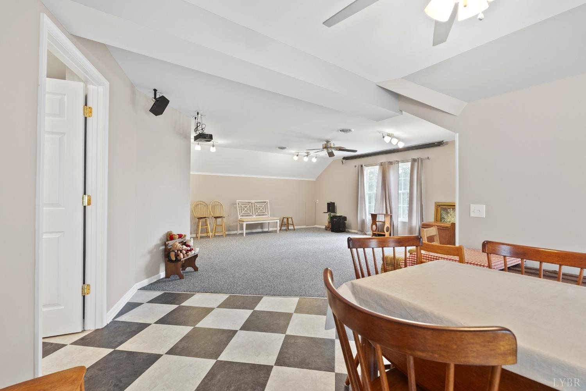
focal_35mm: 16
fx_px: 269
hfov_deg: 94.9
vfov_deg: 72.1
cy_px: 196
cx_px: 293
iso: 800
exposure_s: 1.3
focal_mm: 16.5
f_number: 8
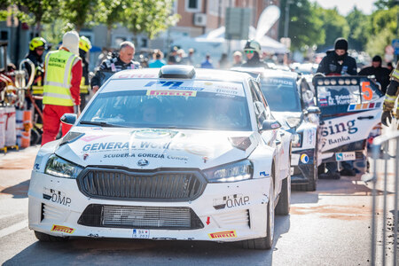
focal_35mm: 130
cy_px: 133
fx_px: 1441
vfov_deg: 10.5
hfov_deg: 15.8
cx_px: 200
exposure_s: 1/4000
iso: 800
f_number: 3.5
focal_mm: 130
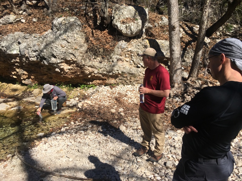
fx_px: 203
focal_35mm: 29
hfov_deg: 61.7
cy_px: 90
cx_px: 121
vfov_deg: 48.2
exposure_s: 1/1538
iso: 25
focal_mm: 4.15
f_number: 2.2
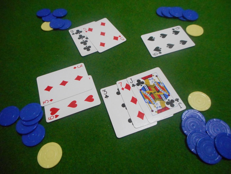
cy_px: 87
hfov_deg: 69.4
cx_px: 116
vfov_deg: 54.9
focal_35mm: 25
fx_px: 167
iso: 800
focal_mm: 4.5
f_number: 3.7
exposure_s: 1/40
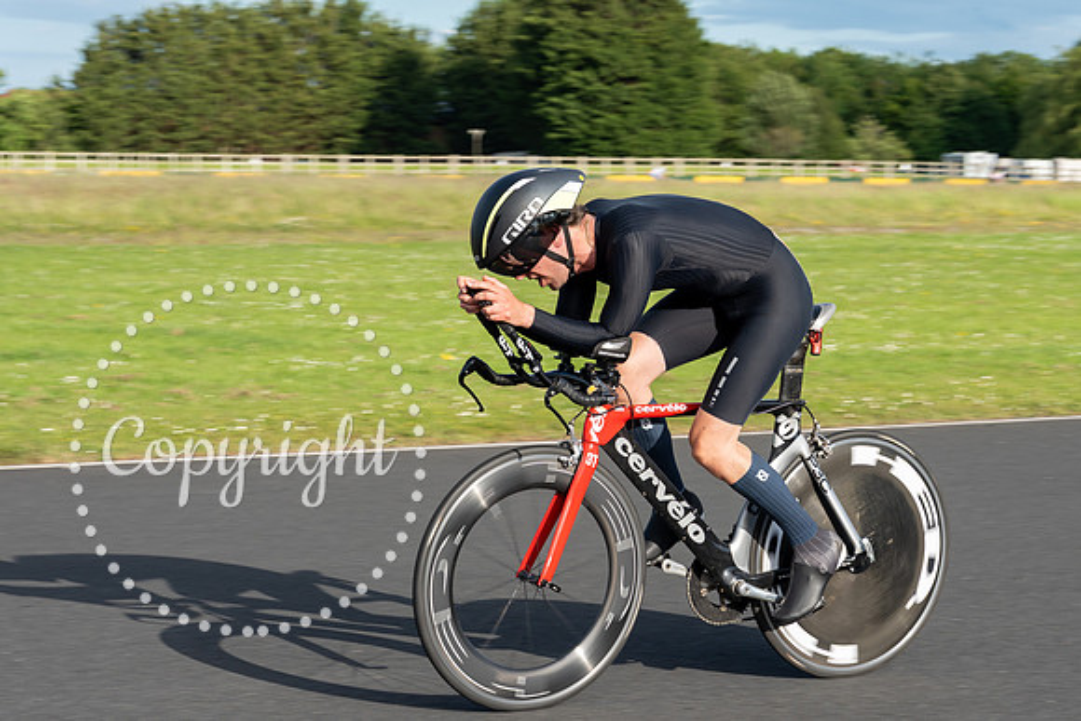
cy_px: 255
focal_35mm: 102
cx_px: 631
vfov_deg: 13.4
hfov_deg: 20.0
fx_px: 3066
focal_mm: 70
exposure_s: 1/400
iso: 160
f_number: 7.1
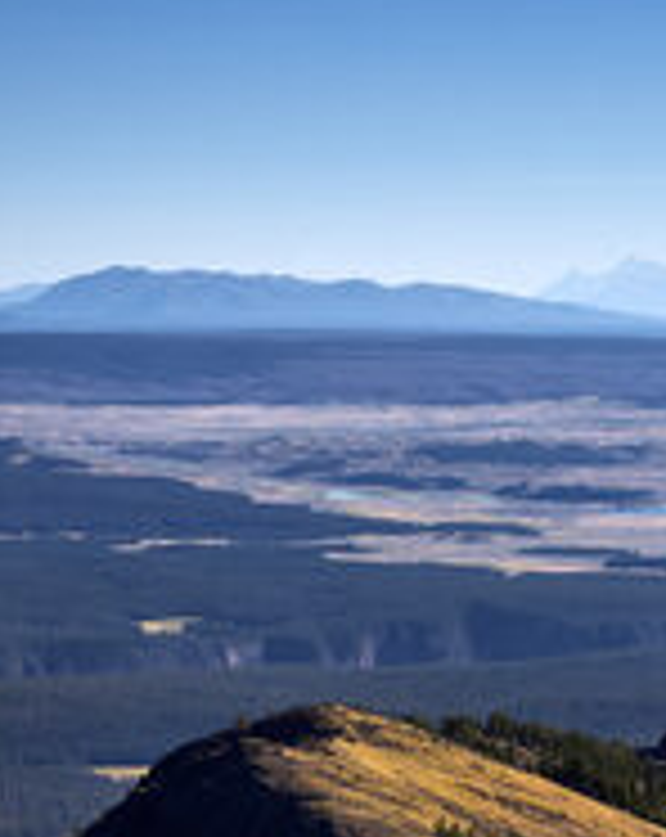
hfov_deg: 9.2
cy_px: 740
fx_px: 4128
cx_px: 490
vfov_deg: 11.5
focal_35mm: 167
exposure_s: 1/160
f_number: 11
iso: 100
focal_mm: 59
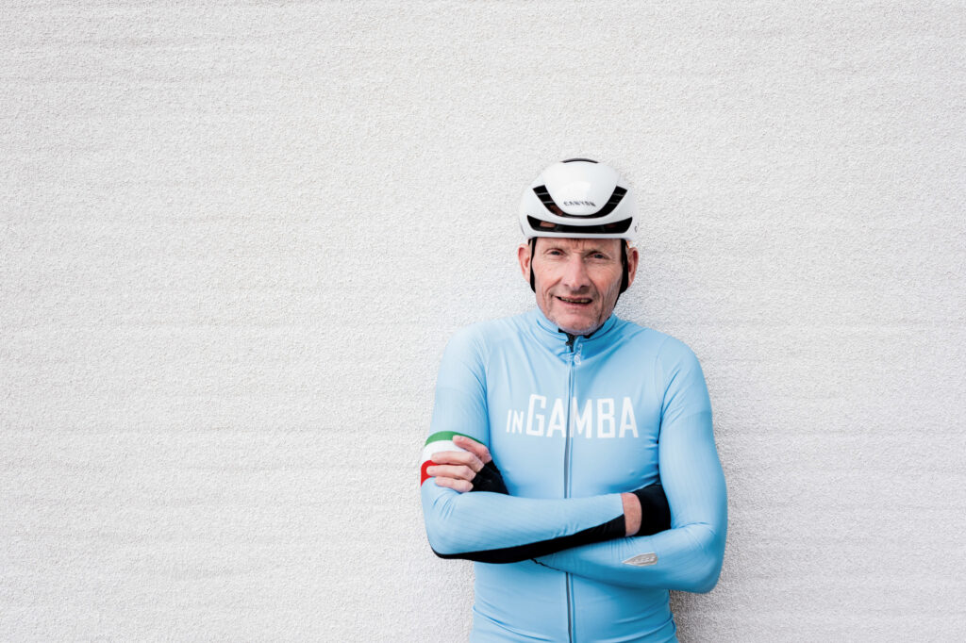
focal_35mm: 43
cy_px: 322
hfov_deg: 45.4
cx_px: 483
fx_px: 1153
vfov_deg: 31.2
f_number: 2.8
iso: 100
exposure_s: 1/250
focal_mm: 43
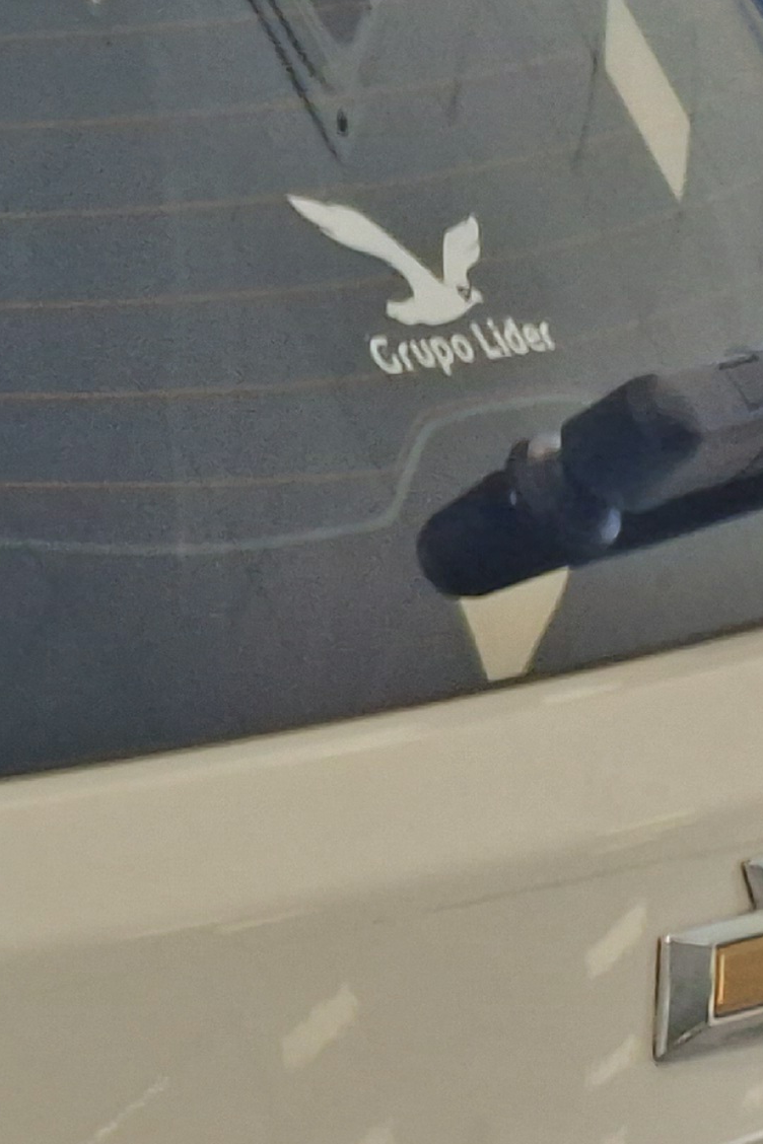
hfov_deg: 6.5
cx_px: -2211
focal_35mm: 173
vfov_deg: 11.4
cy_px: 1739
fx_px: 5500
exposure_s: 1/417
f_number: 1.8
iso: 50
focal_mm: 5.54
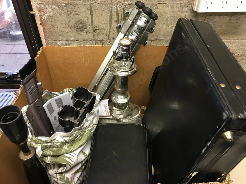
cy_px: 92
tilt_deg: -39.7
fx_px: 206
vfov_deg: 48.2
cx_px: 123
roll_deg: -0.6
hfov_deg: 61.7
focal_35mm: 29
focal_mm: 4.15
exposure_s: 1/17
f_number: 2.2
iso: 64
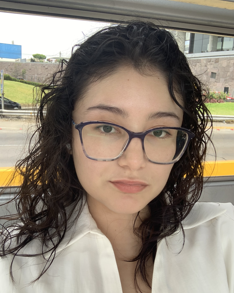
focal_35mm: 34
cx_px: 115
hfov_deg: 43.3
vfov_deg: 52.8
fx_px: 294
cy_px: 159
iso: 32
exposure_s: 1/121
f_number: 2.2
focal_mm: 2.87
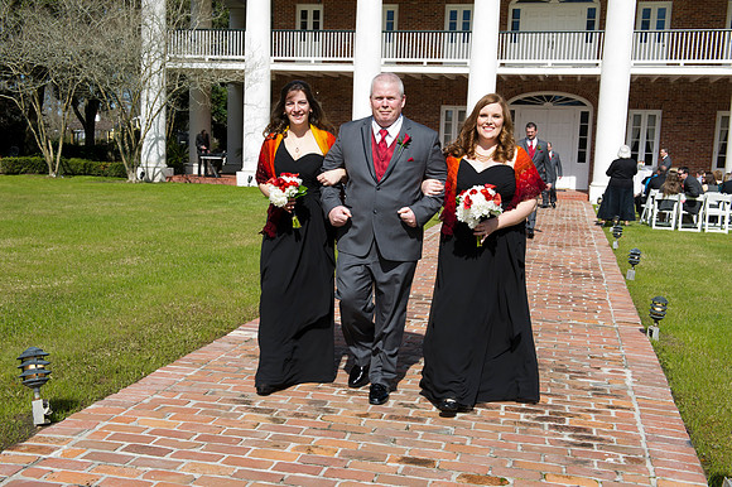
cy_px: 244
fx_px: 853
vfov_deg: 31.9
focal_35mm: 42
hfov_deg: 46.4
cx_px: 366
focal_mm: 42
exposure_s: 1/125
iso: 100
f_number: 11
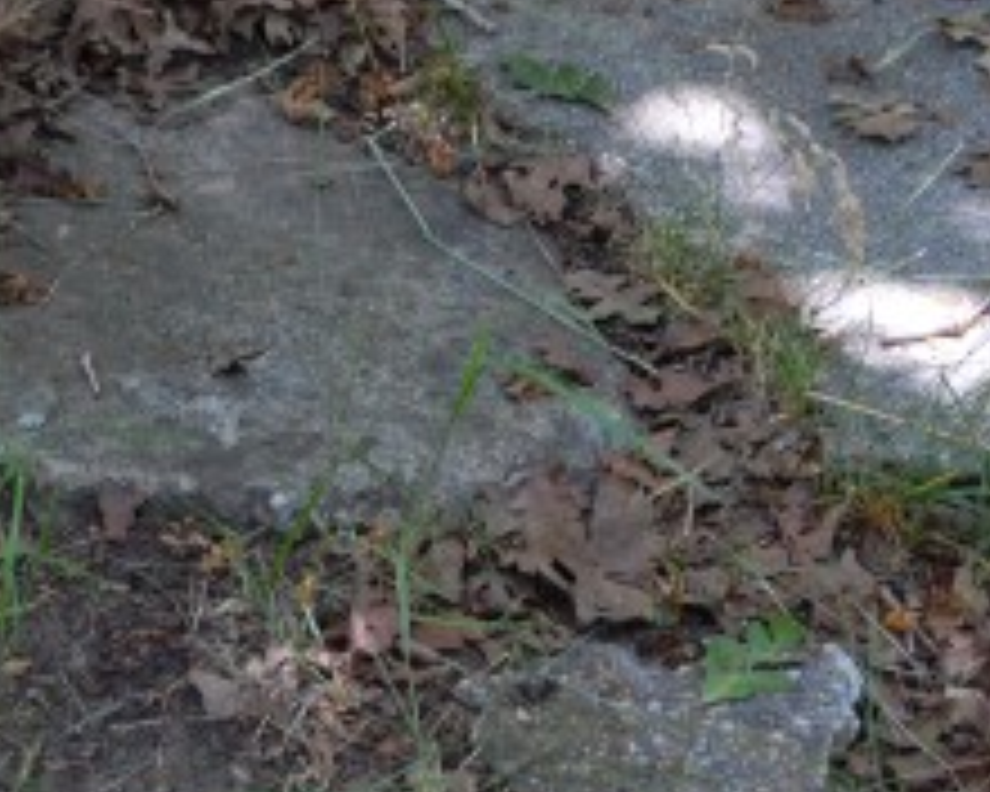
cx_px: 400
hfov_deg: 10.1
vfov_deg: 8.1
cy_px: 374
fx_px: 5626
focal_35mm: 192
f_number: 5.6
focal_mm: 50
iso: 200
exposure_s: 1/30
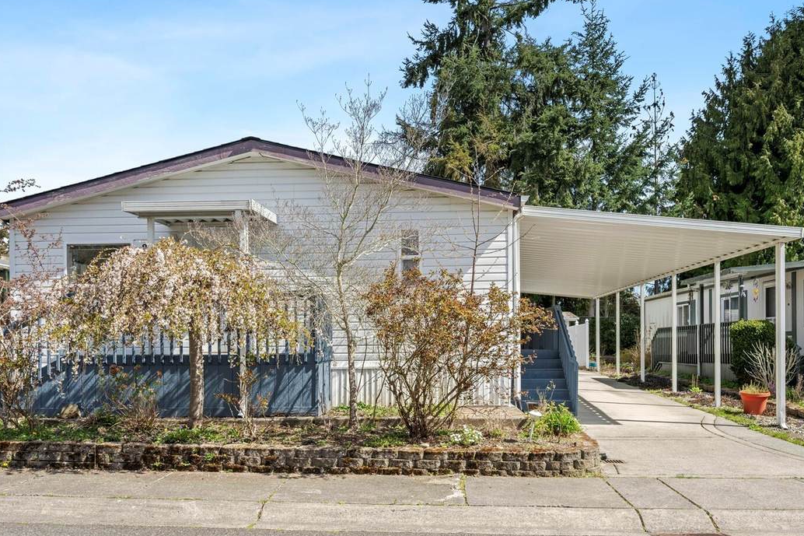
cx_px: 401
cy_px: 275
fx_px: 594
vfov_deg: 48.5
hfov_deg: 68.1
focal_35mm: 27
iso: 200
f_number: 8
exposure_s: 1/200
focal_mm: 21.5
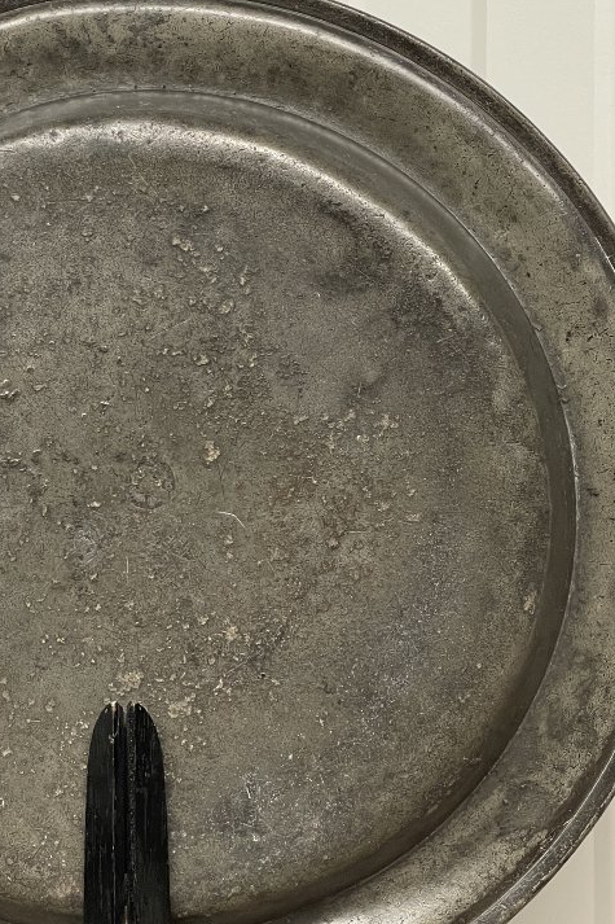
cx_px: 155
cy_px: 530
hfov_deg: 15.0
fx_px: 2333
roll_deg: +0.5
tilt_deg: +3.1
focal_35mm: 91
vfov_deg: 22.4
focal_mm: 6
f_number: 2
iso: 100
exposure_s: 1/99
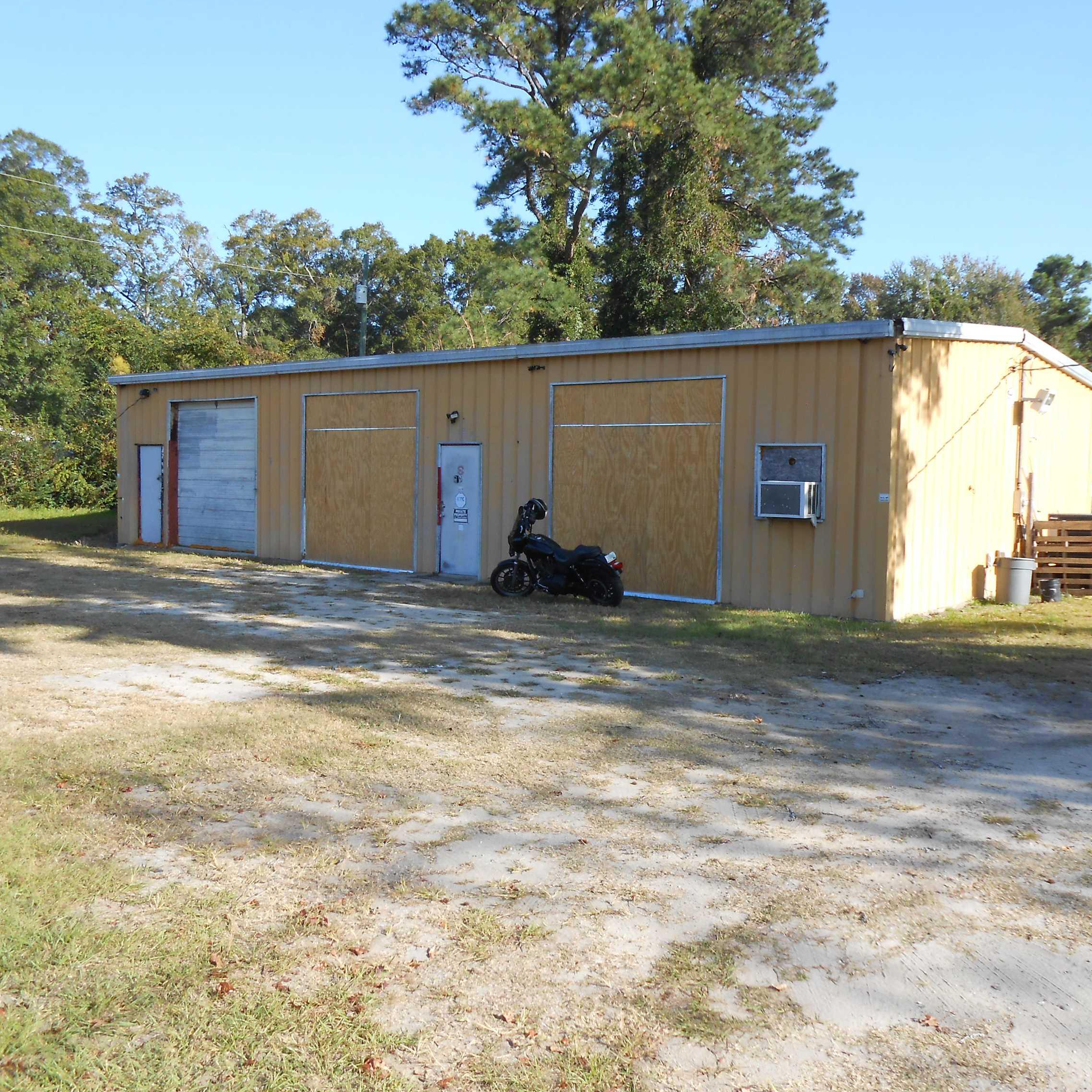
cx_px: 614
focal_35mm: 31
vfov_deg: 52.5
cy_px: 542
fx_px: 1106
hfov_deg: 52.4
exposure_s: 1/320
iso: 80
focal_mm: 4.6
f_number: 3.5
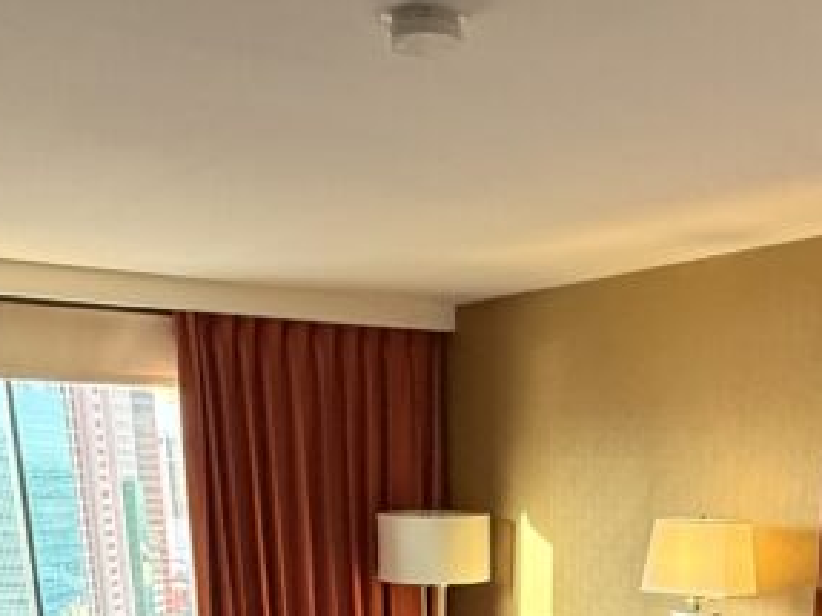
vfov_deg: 23.6
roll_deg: -0.3
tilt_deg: -21.1
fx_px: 1187
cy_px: 908
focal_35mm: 50
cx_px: 507
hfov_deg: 38.0
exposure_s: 1/120
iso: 500
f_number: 2.2
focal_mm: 2.22
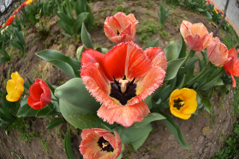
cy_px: 80
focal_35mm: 16
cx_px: 120
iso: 160
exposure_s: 1/640
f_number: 4
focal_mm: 10.5
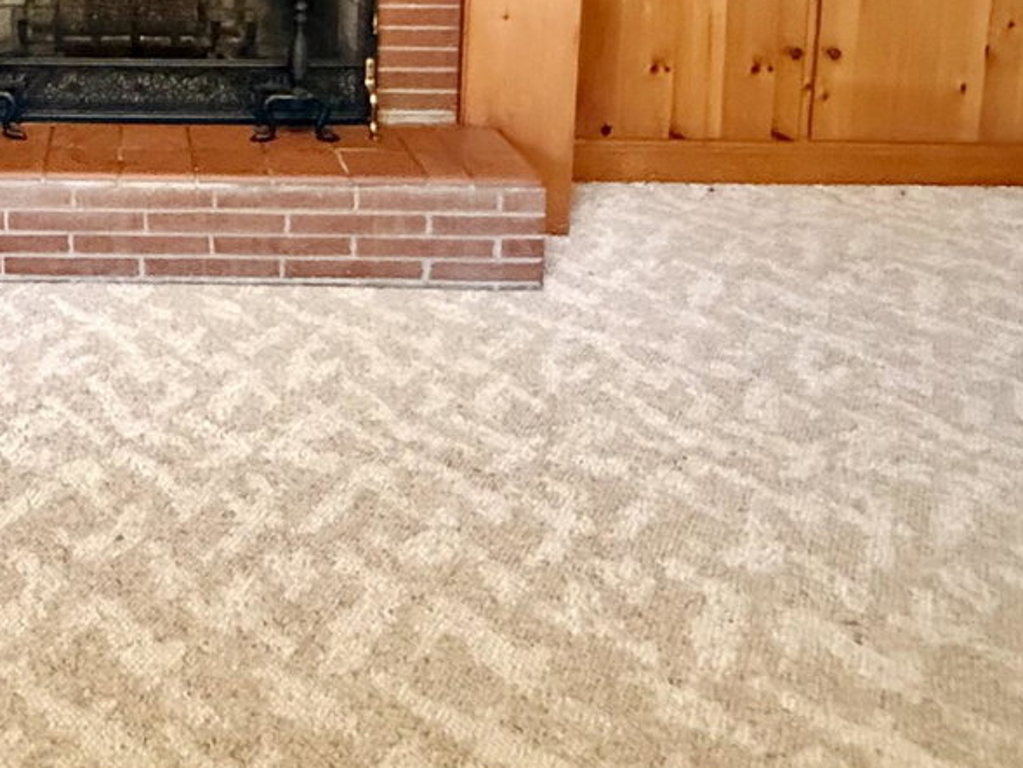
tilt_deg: -5.4
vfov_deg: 32.0
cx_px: 85
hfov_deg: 44.2
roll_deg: -1.3
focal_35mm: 38
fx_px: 1123
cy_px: -132
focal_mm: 2.22
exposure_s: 1/60
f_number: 2.2
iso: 1000
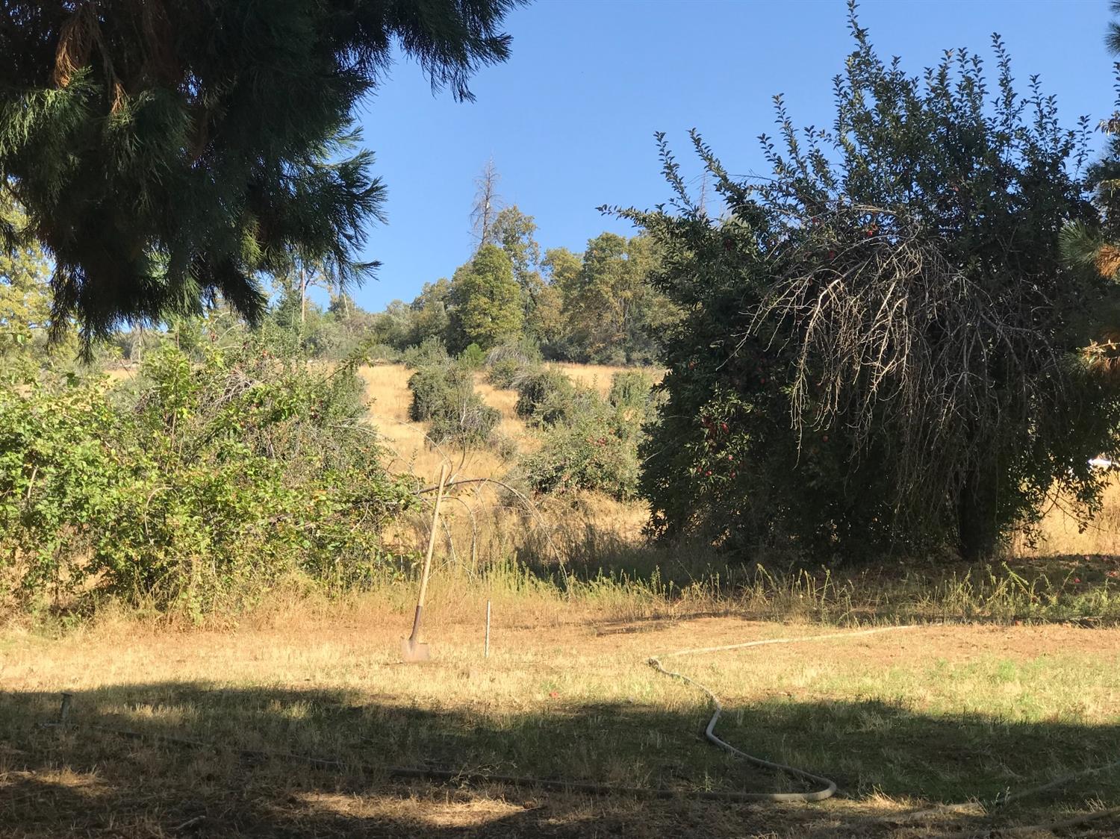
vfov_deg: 25.6
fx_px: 1844
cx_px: 560
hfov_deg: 33.8
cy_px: 420
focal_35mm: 57
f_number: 2.8
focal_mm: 6.6
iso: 20
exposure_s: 1/414
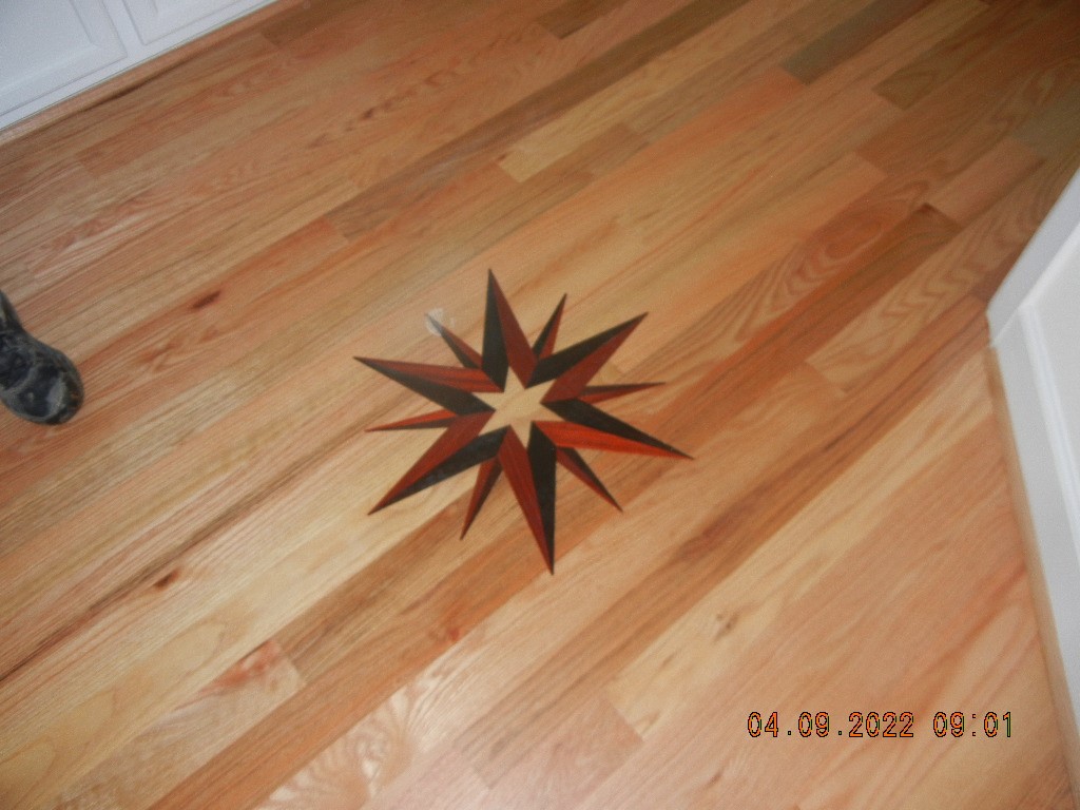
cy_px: 405
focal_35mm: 30
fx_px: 936
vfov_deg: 46.8
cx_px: 540
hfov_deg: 60.0
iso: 200
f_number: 3.5
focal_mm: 5.4
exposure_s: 1/30
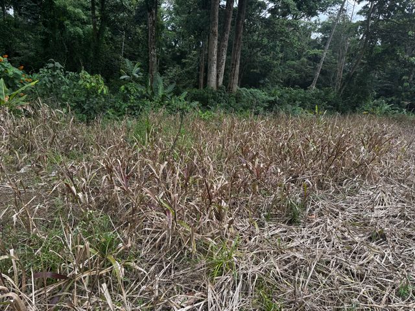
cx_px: 208
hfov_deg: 71.6
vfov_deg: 56.8
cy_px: 156
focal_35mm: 24
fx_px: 288
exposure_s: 1/139
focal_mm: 6.76
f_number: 1.78
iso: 50
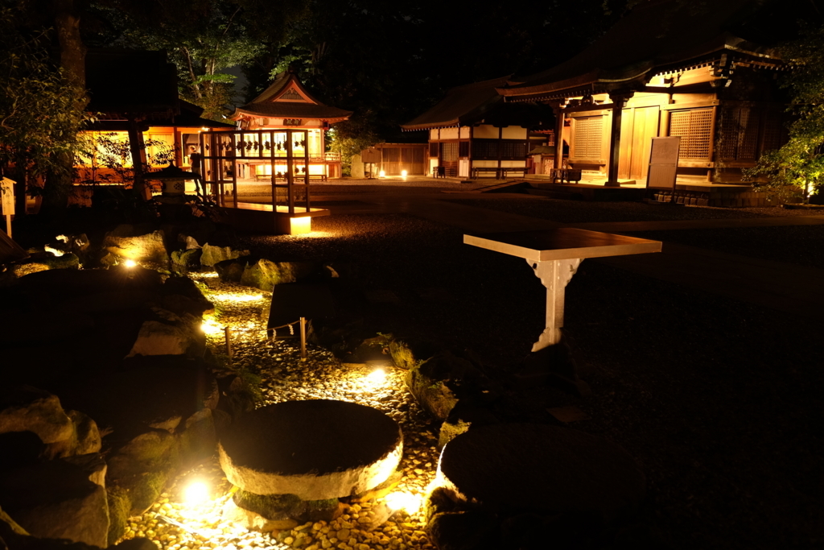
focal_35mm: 27
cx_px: 412
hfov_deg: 67.4
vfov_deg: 47.9
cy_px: 275
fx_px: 618
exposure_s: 2.6
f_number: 2.8
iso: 200
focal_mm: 18
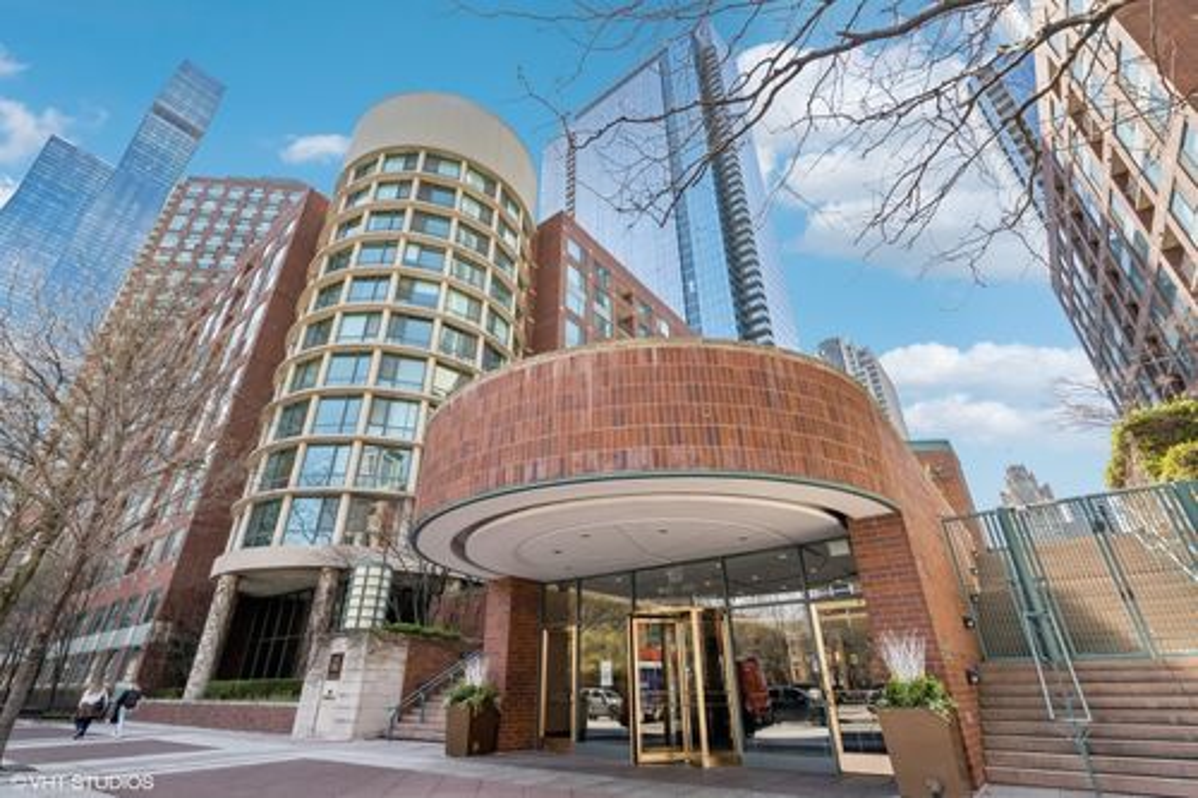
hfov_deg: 96.8
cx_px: 599
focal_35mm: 16
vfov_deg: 73.7
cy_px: 399
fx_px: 532
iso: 320
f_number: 8
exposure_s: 1/500
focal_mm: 16
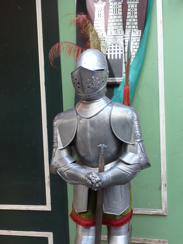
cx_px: 92
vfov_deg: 36.9
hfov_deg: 28.6
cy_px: 172
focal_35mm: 51
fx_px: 359
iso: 100
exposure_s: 1/30
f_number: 3.4
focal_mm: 5
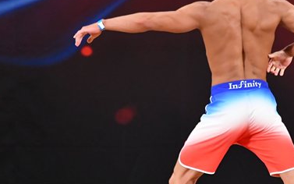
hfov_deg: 3.9
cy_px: 116
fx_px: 4281
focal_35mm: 534
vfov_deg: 2.5
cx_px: 259
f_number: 5.6
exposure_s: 1/400
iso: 3200
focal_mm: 170
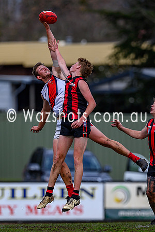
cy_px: 127
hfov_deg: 1.3
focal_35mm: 1096
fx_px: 7077
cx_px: 74
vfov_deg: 1.9
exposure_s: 1/1250
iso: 140
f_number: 4
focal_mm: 500
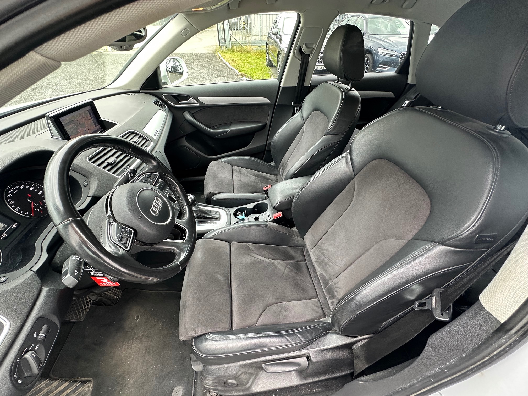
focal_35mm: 14
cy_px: 198
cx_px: 264
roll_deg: -0.4
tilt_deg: -40.1
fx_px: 214
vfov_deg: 85.7
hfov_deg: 102.1
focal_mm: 2.22
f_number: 2.2
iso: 125
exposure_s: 1/99
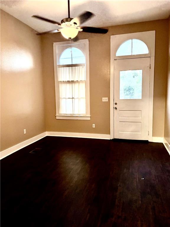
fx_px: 170
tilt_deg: -6.3
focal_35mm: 26
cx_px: 85
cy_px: 114
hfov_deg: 53.1
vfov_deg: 67.3
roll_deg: +0.4
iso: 640
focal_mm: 5.96
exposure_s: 1/30
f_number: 1.6
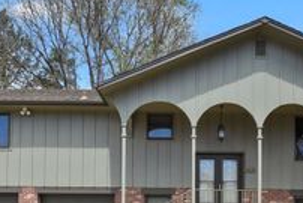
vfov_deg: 29.4
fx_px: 354
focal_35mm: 42
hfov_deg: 45.8
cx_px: 195
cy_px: 213
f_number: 8
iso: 100
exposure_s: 1/30
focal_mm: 17
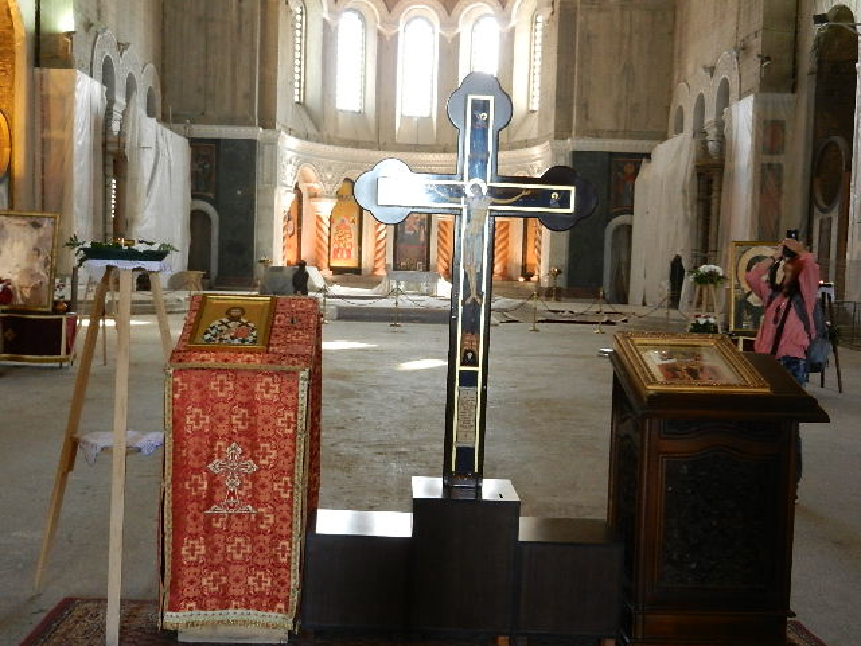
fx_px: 945
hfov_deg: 49.0
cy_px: 323
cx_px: 430
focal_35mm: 38
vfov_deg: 37.7
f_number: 4
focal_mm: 6.9
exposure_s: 1/13
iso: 400
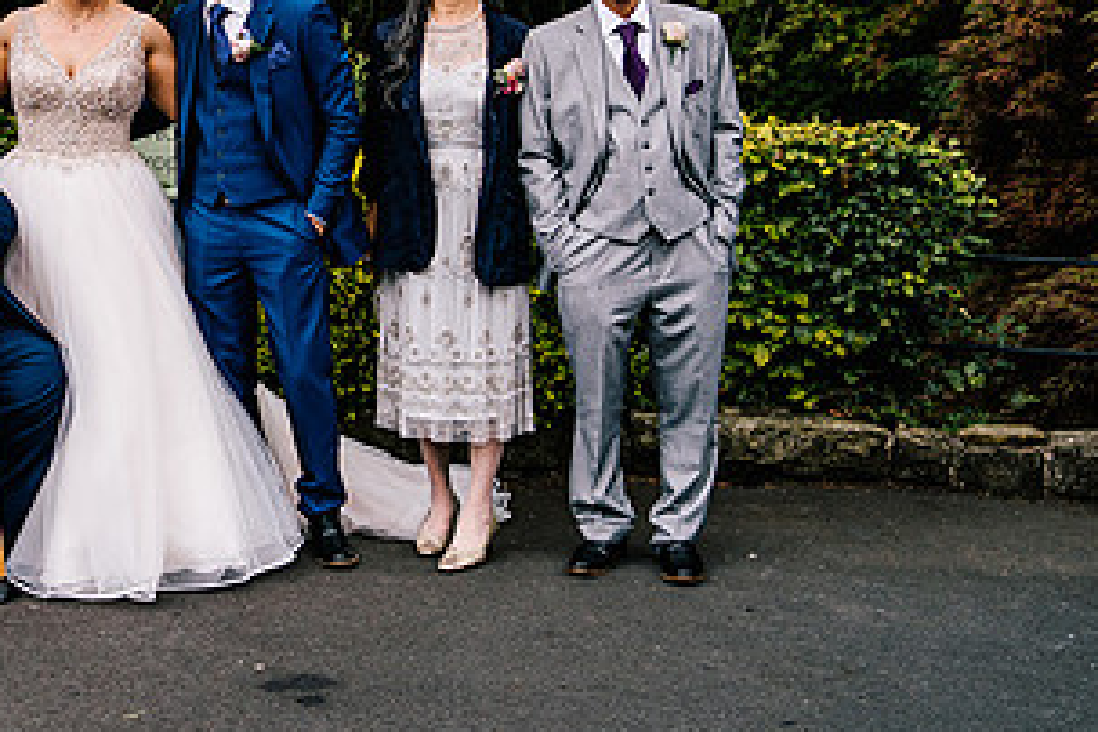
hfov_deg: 28.9
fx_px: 2043
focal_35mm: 67
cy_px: 60
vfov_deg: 19.9
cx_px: 105
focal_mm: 35
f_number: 3.5
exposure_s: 1/500
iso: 200
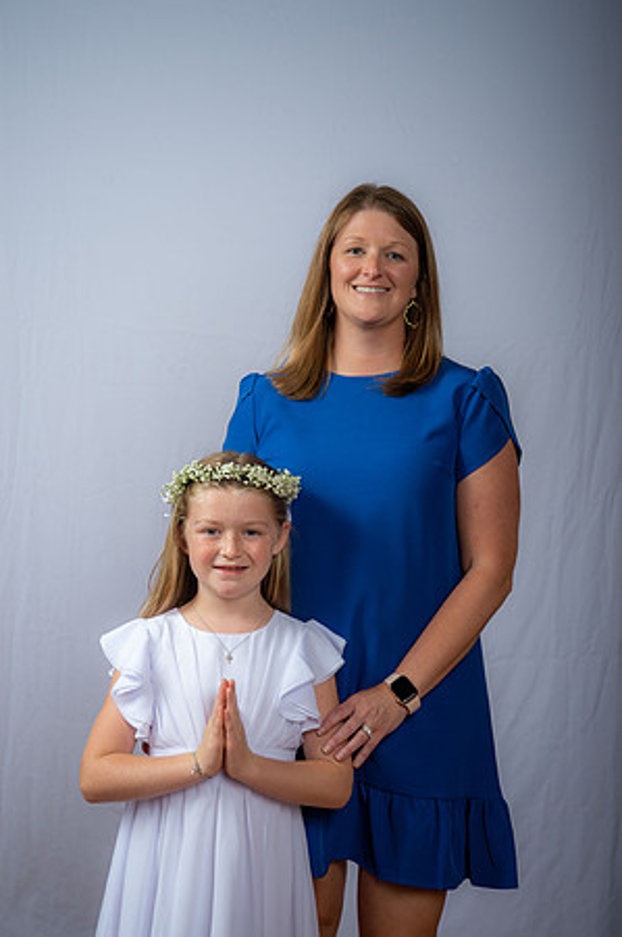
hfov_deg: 23.3
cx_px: 311
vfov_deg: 34.5
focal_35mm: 58
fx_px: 1507
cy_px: 468
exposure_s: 1/200
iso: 250
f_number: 6.3
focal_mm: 58
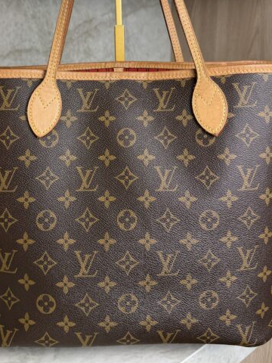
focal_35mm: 40
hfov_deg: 35.9
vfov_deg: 45.7
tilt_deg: -10.1
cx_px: 119
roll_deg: +0.5
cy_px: 107
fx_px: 419
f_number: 1.78
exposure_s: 1/120
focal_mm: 6.76
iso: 80
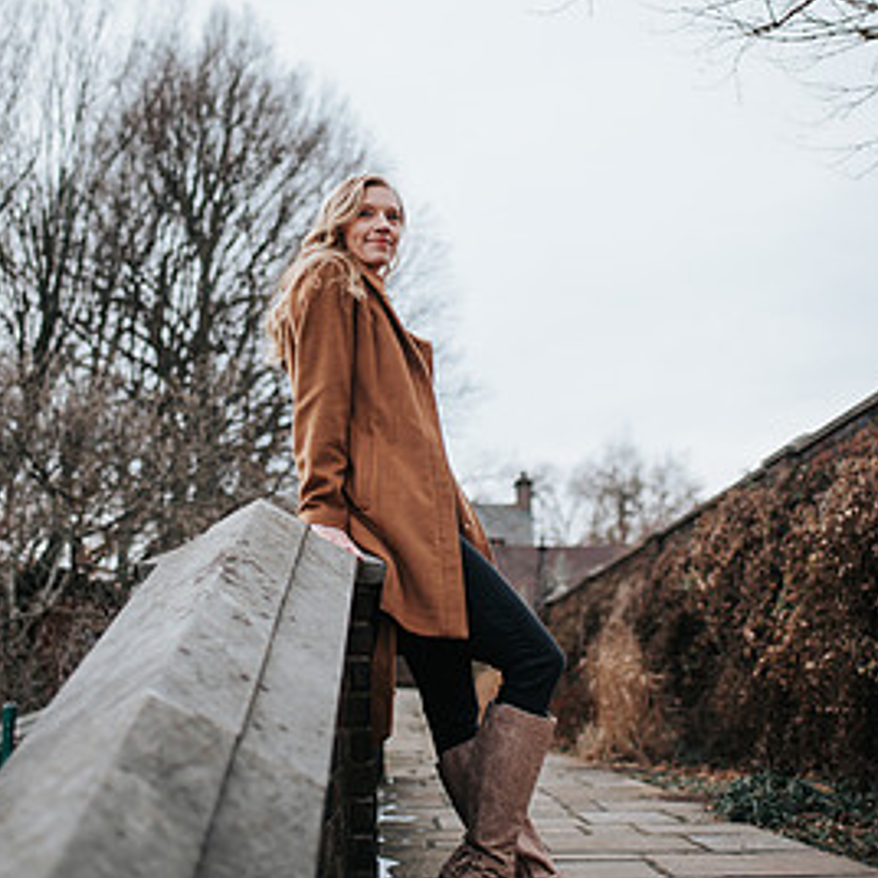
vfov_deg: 33.9
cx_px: 423
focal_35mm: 50
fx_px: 1435
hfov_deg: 34.0
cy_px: 341
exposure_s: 1/800
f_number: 1.8
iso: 100
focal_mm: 35
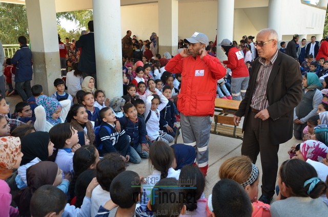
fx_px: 300
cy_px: 108
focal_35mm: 33
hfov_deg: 57.3
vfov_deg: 39.8
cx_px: 164
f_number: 6.3
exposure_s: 1/160
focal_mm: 22
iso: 200
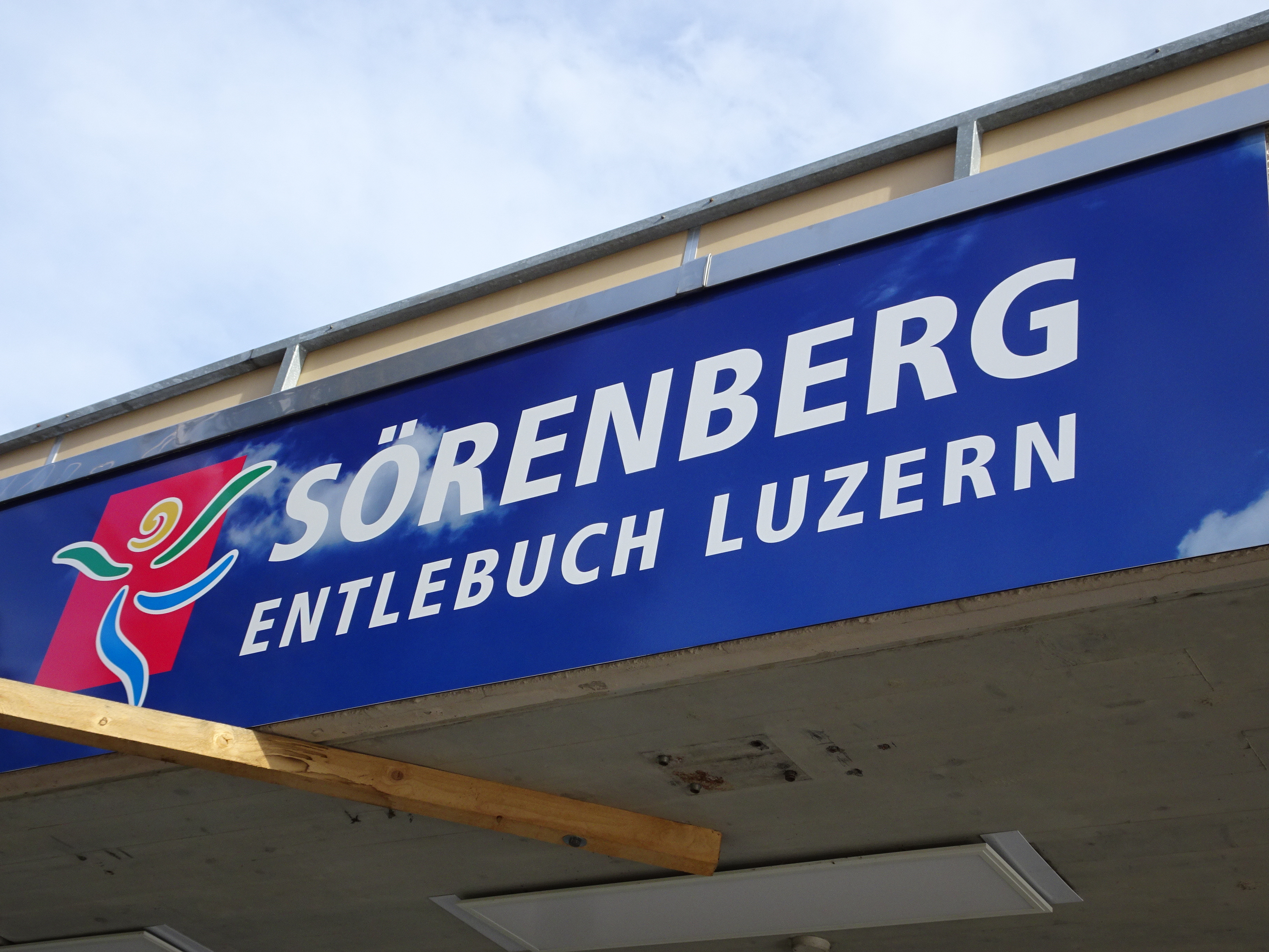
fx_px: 1686
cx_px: 634
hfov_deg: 41.2
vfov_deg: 31.5
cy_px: 476
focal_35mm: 46
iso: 80
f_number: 4.5
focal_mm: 7.87
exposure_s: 1/320
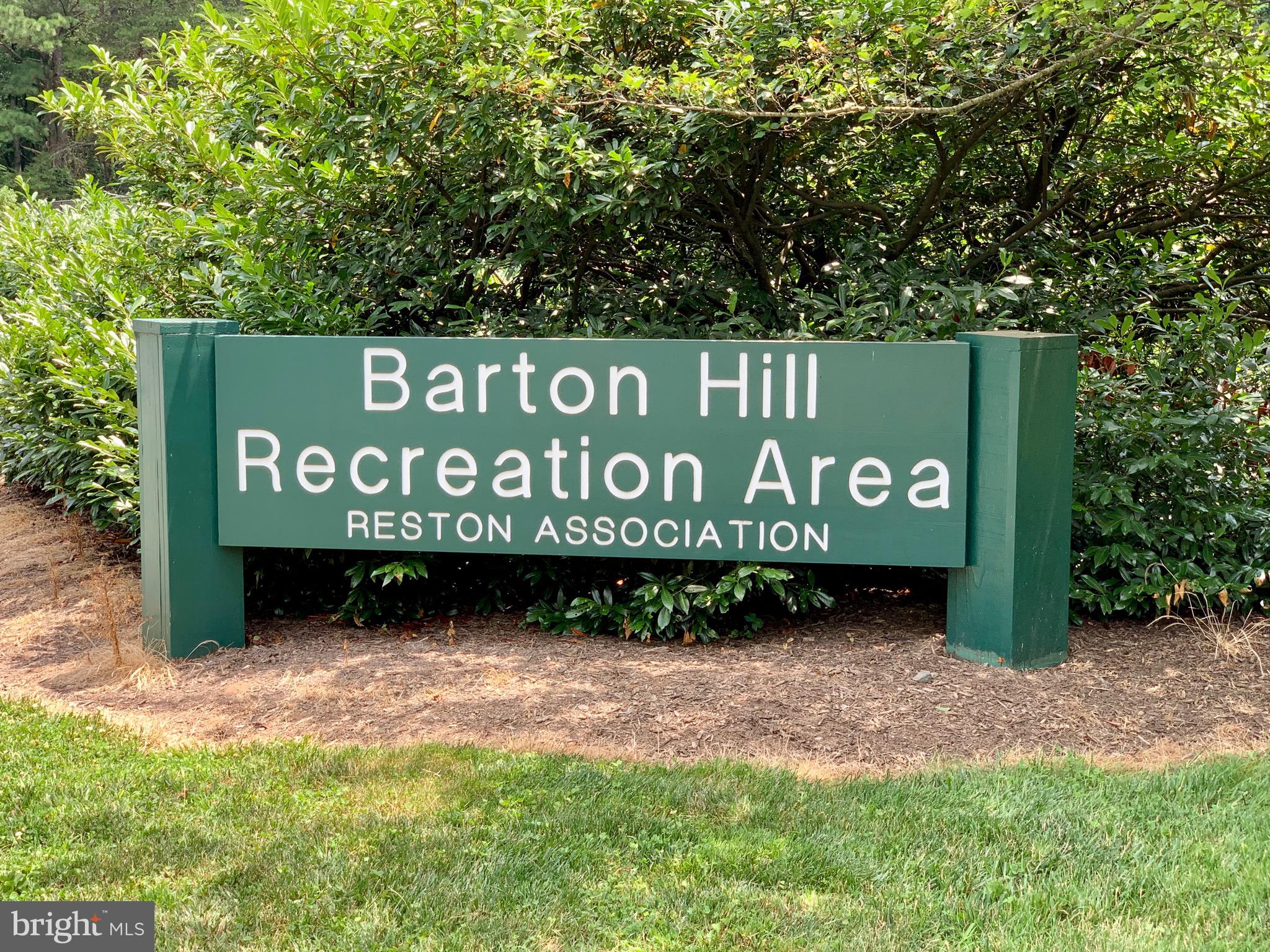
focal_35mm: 52
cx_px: 635
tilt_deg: -5.4
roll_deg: +0.7
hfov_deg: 36.8
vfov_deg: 28.0
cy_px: 476
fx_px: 1907
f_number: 2.4
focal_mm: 6
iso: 16
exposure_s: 1/155
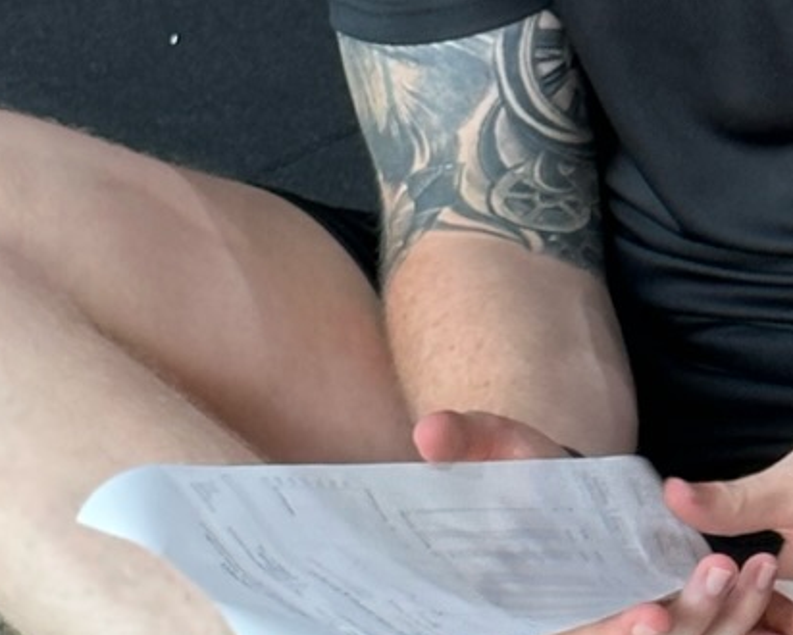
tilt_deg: -28.9
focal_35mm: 233
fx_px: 5471
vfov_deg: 6.6
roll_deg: -1.7
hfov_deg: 8.1
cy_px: 509
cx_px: 1145
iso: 80
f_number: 1.78
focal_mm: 6.86
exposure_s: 1/100
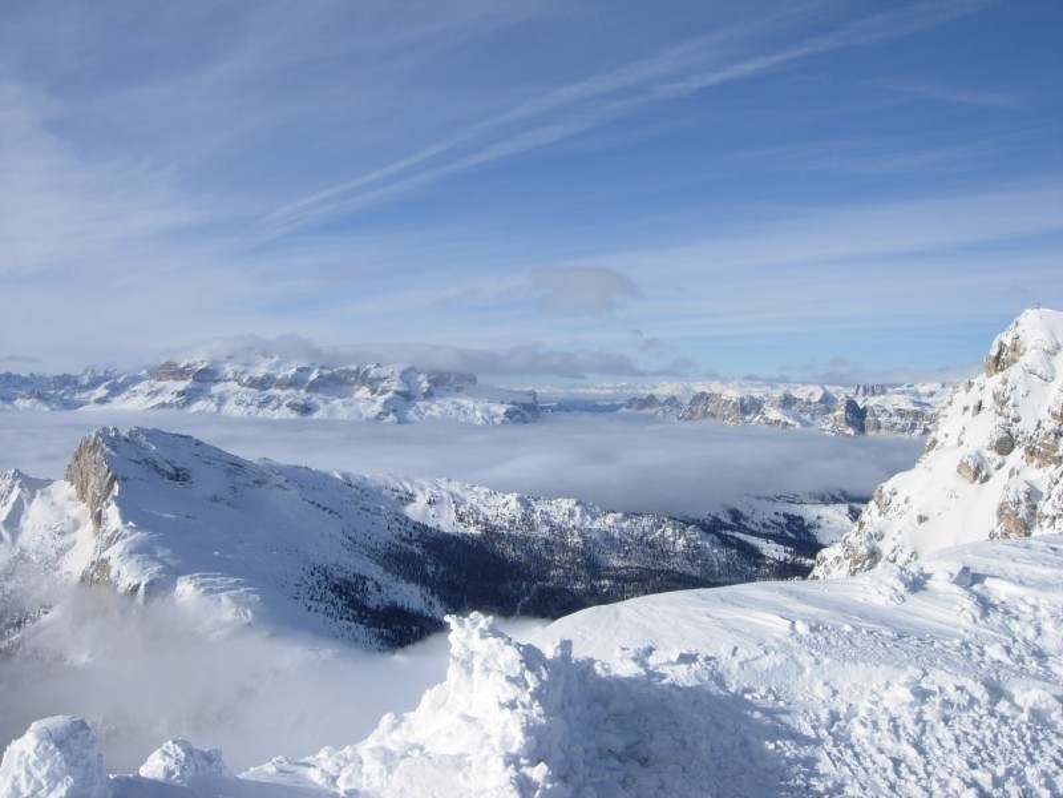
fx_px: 1106
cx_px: 532
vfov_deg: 39.7
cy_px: 399
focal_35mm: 36
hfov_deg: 51.4
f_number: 7.6
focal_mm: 7.5
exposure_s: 1/406
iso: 50
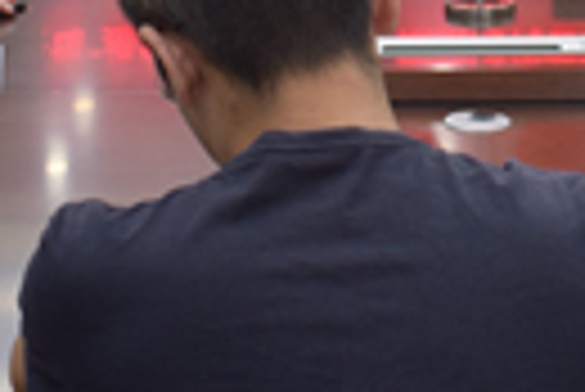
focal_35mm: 147
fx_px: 2391
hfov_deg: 13.9
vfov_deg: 9.1
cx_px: 450
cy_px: -248
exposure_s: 1/80
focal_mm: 25
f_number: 4.5
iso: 400
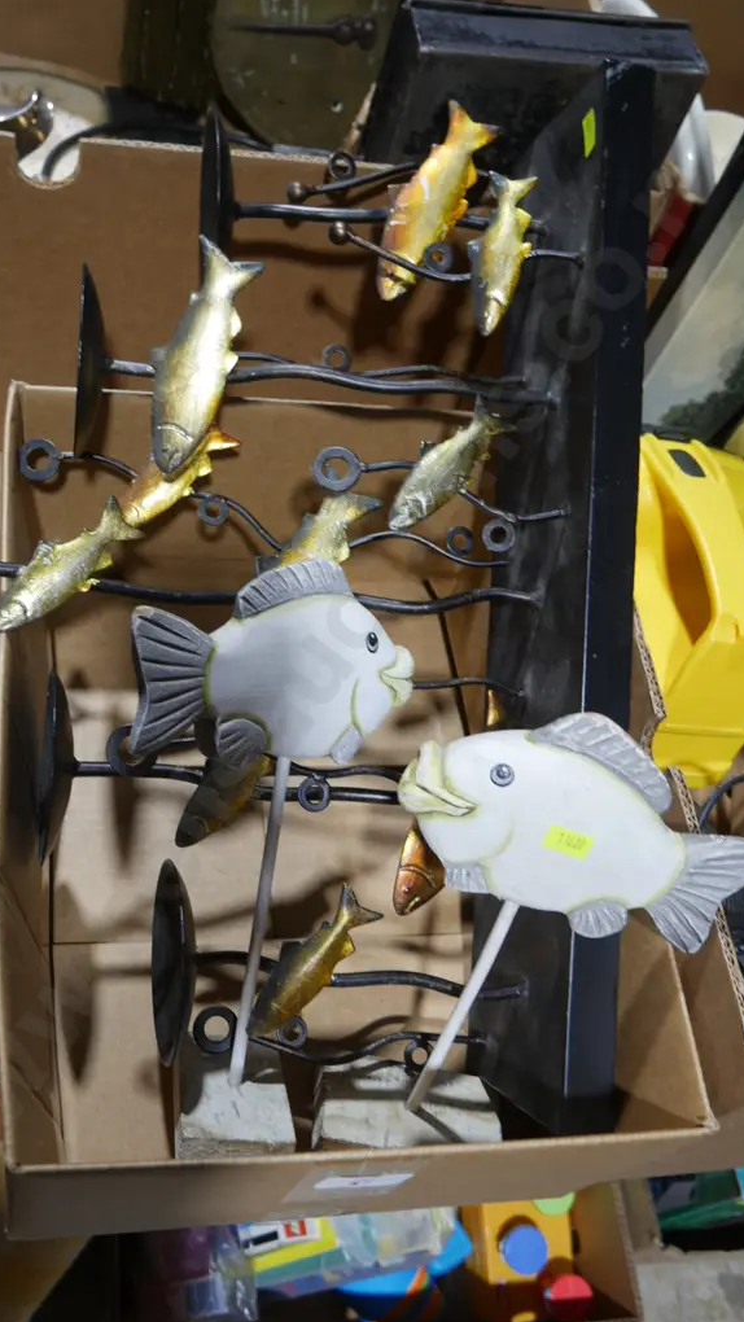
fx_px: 1227
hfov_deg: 33.7
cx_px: 323
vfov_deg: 56.6
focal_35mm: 35
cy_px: 661
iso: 250
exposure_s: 1/60
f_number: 3.6
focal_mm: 16
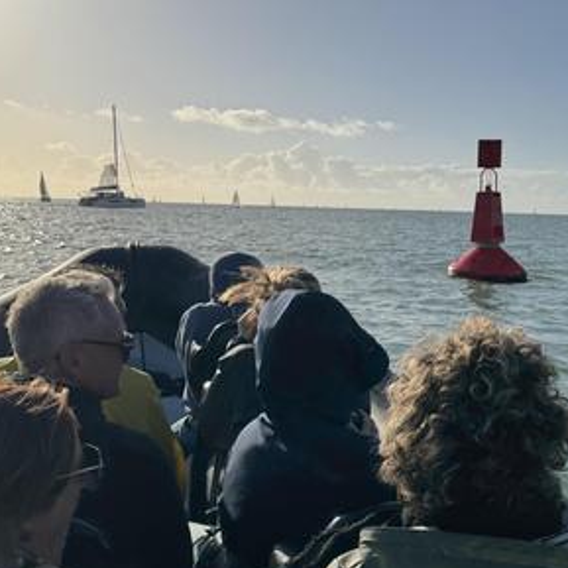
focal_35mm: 44
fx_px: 817
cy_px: 242
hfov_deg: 38.3
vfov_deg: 38.3
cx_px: 273
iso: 64
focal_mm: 6.76
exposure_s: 1/15152
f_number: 1.78
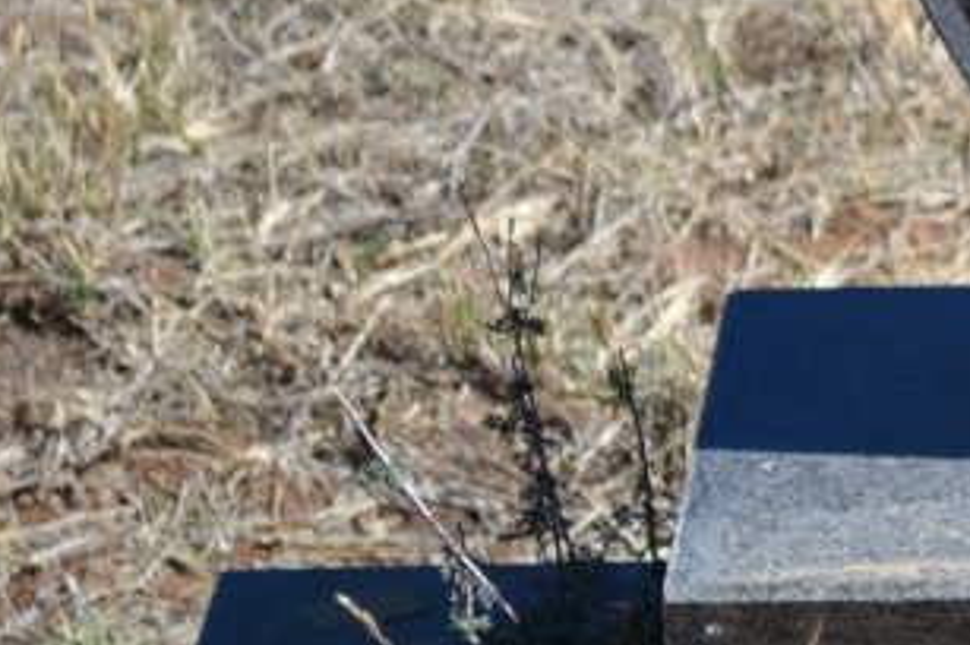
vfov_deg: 4.2
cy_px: -35
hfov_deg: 6.2
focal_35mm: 323
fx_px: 8693
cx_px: 1779
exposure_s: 1/125
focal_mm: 55
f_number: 5.6
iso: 140
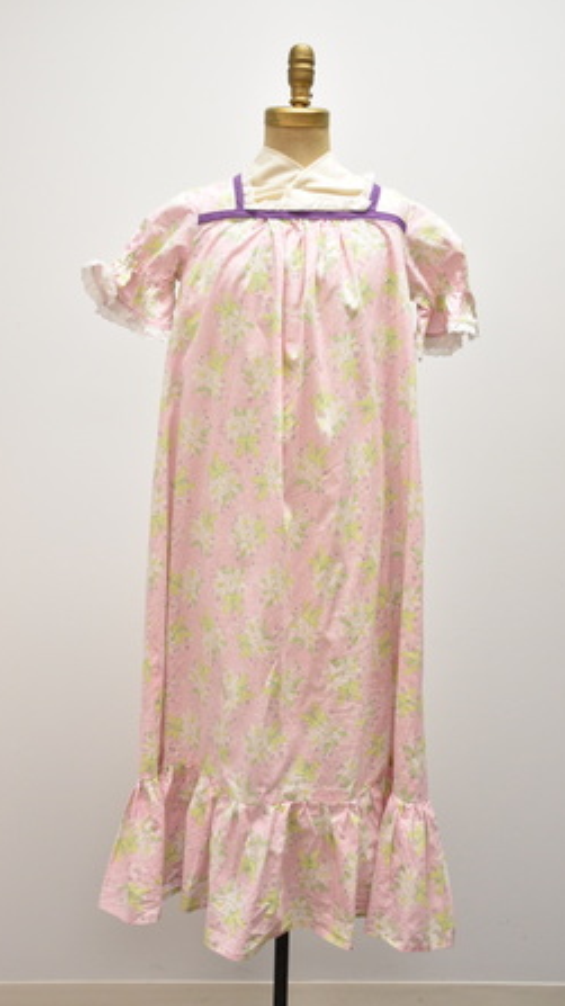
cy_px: 504
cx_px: 286
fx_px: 1013
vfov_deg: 52.8
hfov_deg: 31.2
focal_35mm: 38
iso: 1000
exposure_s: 1/100
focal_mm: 24
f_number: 4.5
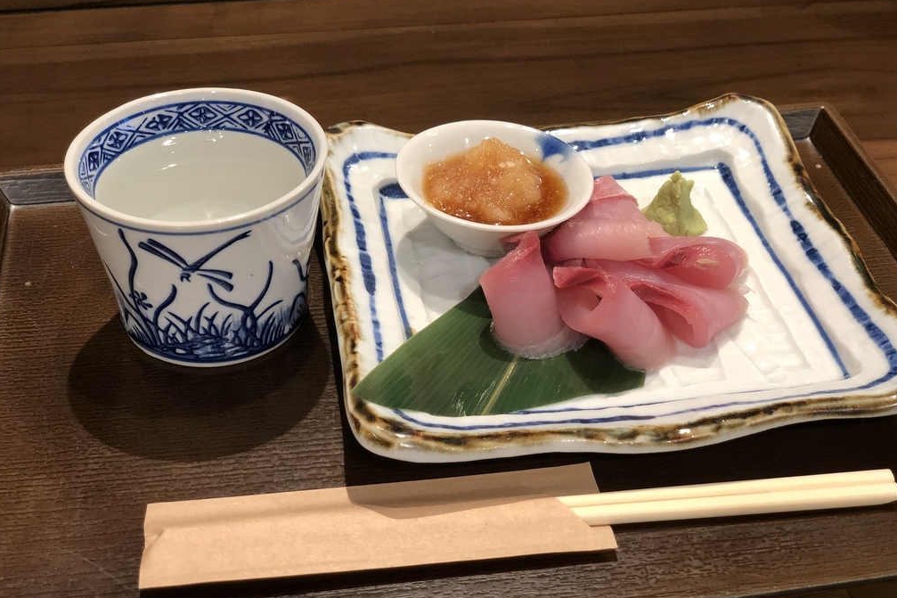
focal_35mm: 55
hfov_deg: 36.3
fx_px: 1370
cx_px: 446
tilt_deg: -36.4
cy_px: 275
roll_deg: +1.0
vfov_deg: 24.6
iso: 125
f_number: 2.4
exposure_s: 1/50
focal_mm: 6
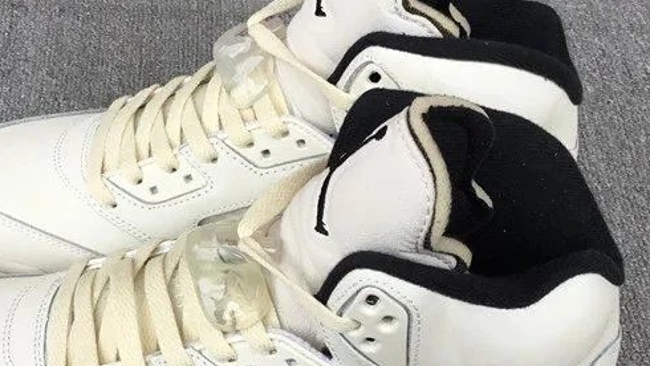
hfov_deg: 33.6
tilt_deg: -48.4
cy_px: 255
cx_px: 231
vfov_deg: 19.4
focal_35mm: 62
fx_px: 1069
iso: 25
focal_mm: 3.3
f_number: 2.4
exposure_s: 1/127
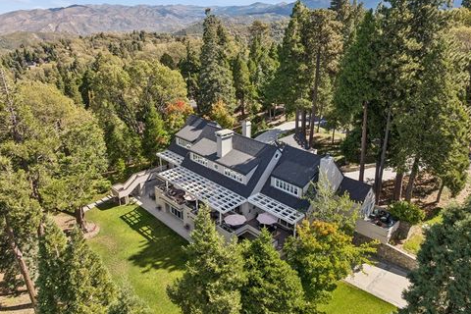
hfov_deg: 69.4
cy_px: 144
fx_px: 340
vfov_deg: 49.5
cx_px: 228
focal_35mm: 26
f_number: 2.8
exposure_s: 1/60
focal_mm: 12.3
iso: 120
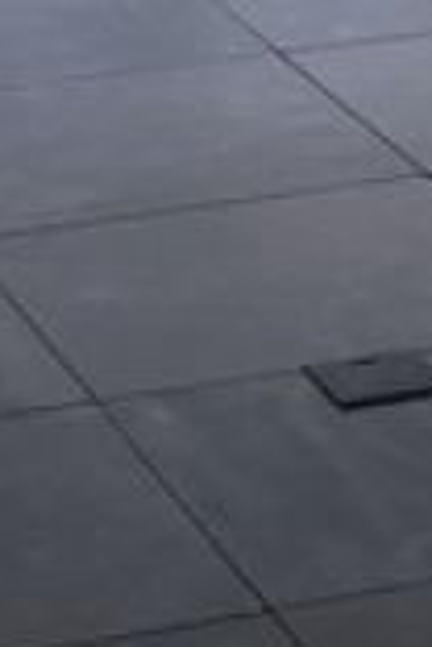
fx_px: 4446
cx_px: 594
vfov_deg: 7.5
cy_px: -1128
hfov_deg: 5.5
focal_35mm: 247
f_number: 2.2
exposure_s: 1/164
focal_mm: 4.15
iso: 25
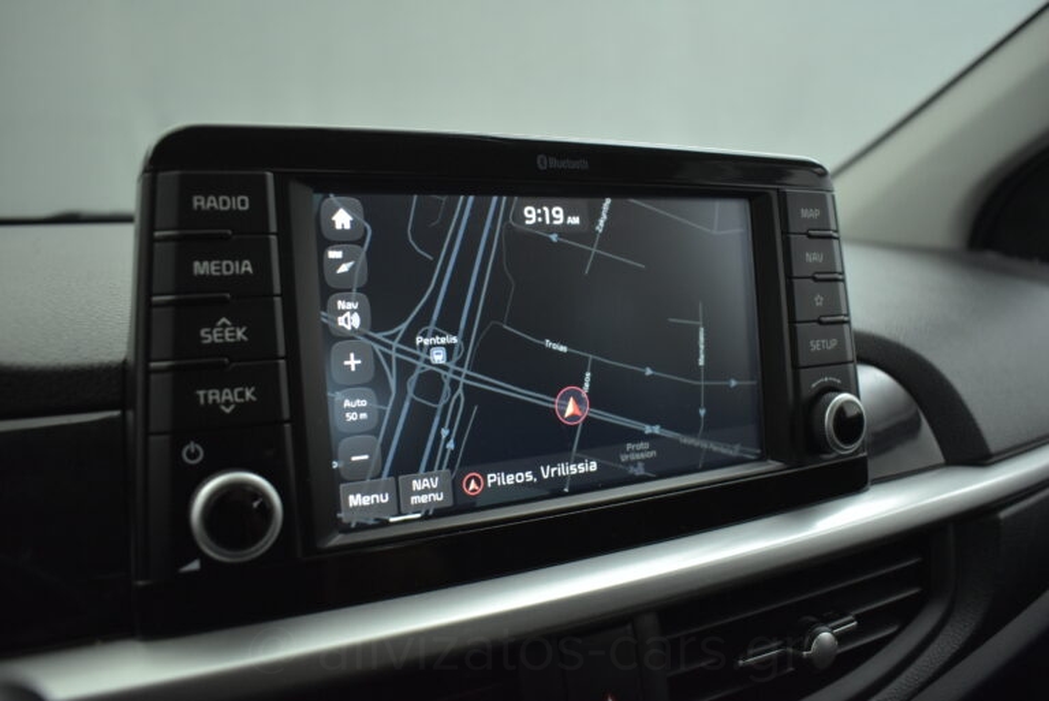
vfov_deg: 48.0
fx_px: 787
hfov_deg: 67.4
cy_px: 350
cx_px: 524
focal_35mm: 27
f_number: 3.5
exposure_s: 1/100
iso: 1600
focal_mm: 18
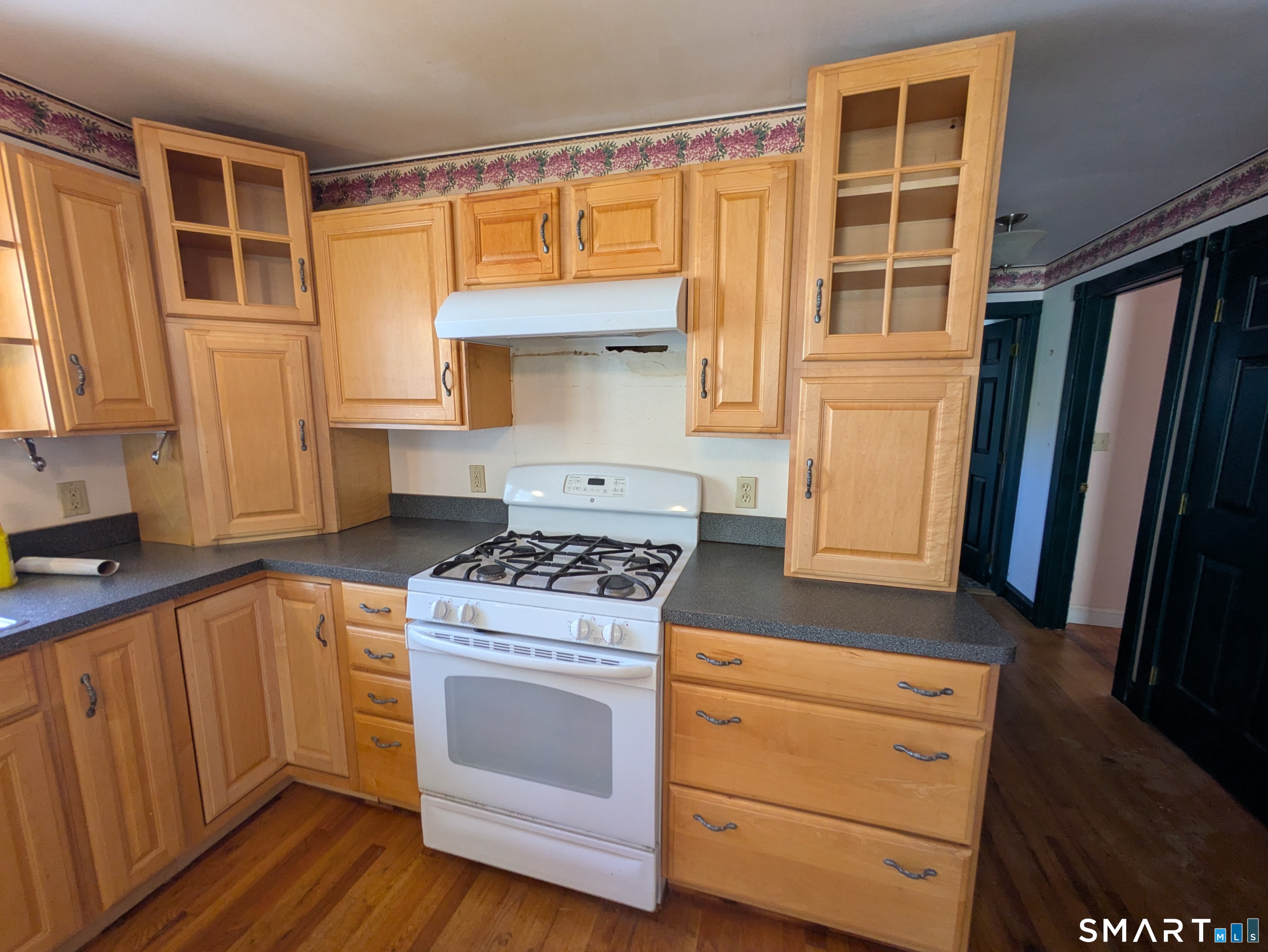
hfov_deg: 102.0
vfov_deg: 85.7
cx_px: 634
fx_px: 513
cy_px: 476
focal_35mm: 14
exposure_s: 1/24
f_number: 2.2
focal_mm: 1.83
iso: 136
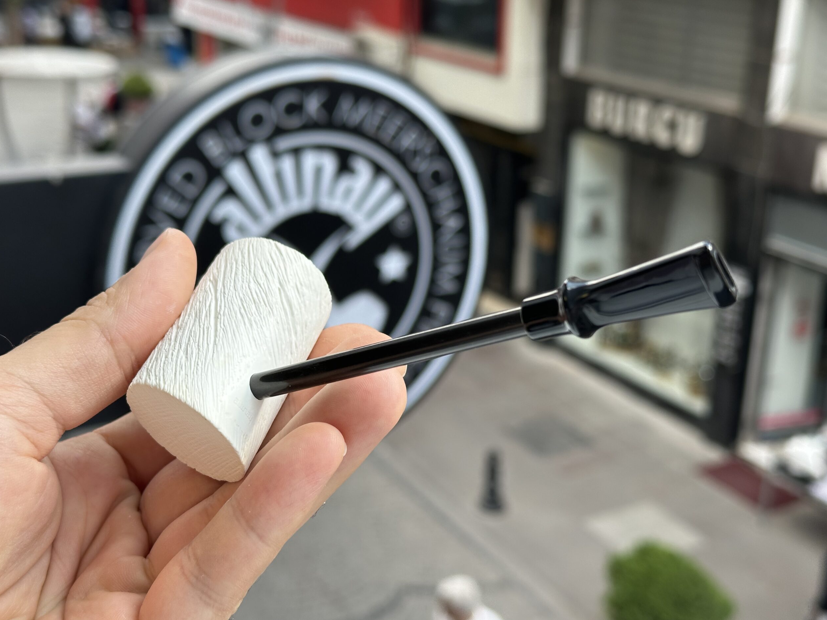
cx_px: 410
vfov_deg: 29.7
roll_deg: -1.6
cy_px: 306
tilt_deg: -18.2
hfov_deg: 38.9
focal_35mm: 49
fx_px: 1171
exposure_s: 1/527
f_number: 1.78
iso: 64
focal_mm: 6.86
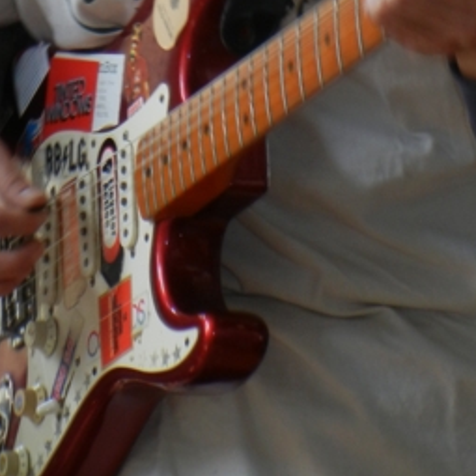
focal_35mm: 422
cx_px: 101
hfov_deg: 4.2
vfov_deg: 4.1
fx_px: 6565
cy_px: -248
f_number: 4.6
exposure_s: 1/60
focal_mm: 27.4
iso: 160
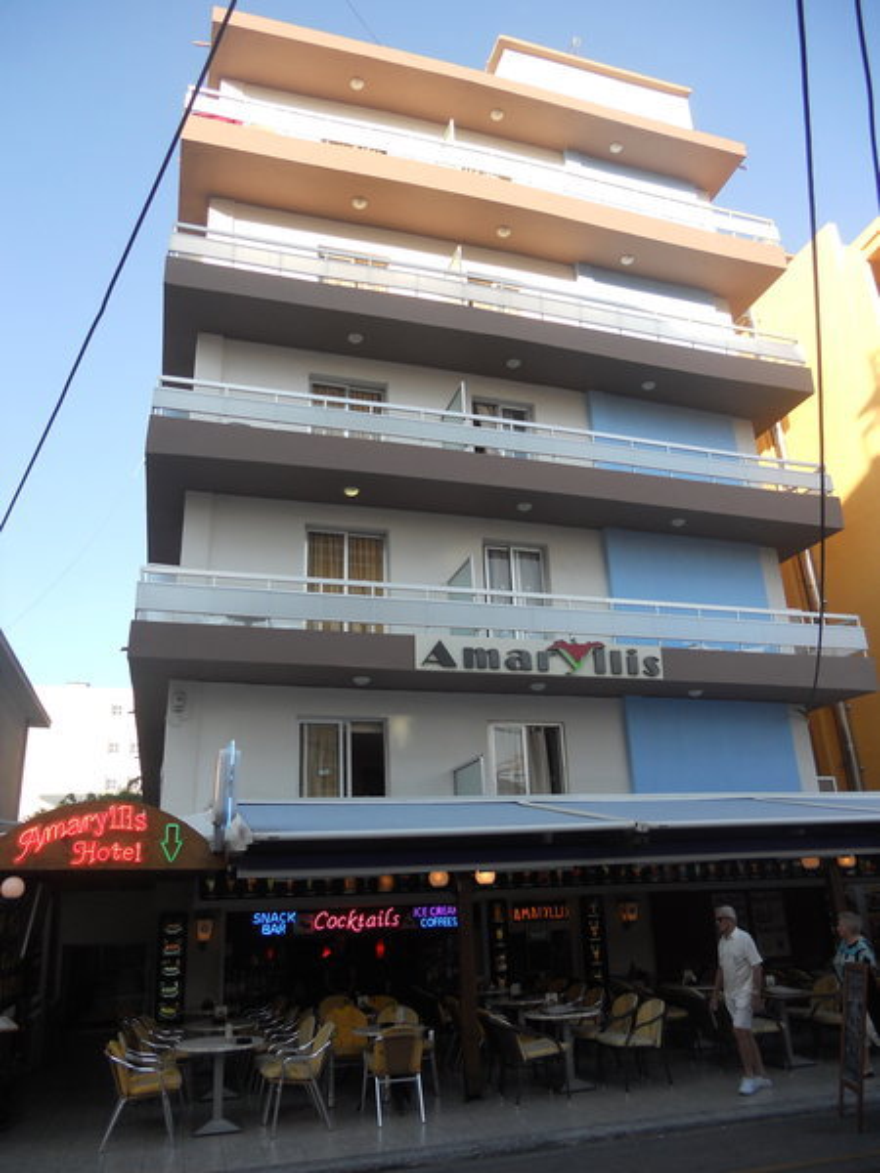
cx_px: 440
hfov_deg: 51.4
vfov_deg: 65.3
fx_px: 915
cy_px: 586
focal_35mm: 27
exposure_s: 1/250
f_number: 3.2
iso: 80
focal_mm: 4.9
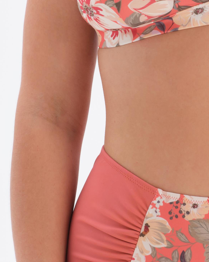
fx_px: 3249
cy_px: 40
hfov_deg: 3.7
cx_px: 224
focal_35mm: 420
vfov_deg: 4.6
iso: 160
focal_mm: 56
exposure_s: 1/125
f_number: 8
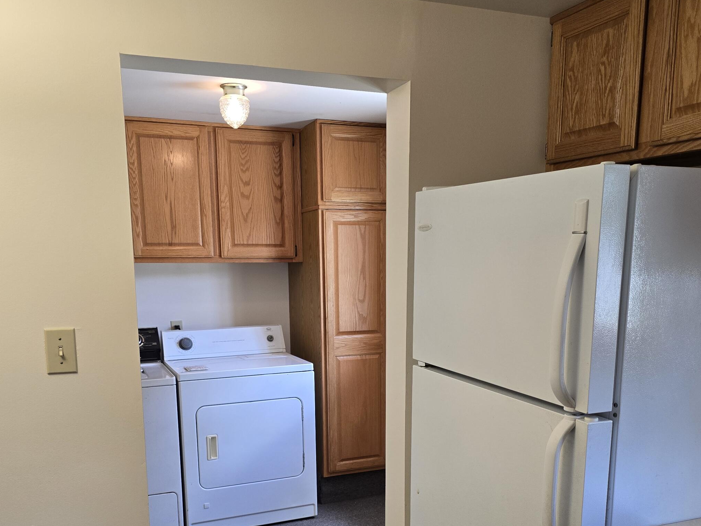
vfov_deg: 40.8
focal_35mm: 34
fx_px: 689
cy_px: 381
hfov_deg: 54.0
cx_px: 345
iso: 200
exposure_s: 1/120
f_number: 1.7
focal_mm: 6.3
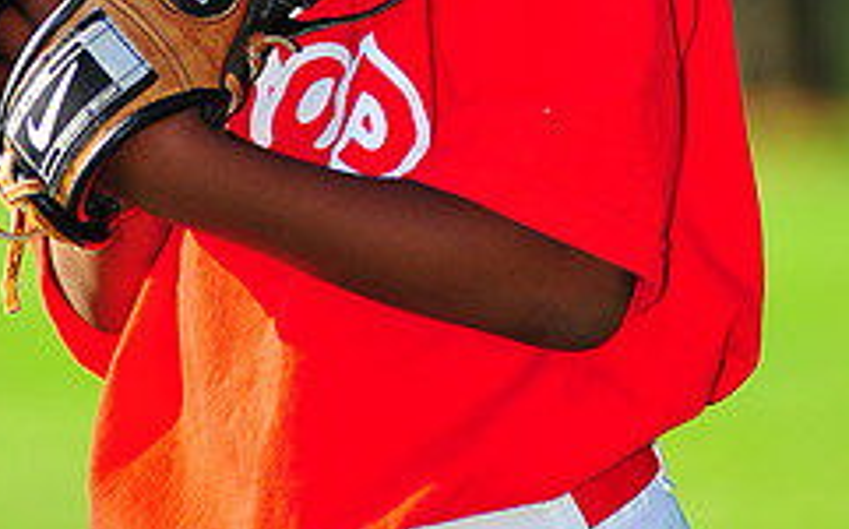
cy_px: -169
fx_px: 10215
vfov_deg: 3.0
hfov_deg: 4.8
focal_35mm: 442
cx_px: 349
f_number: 4
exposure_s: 1/800
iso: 200
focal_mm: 180
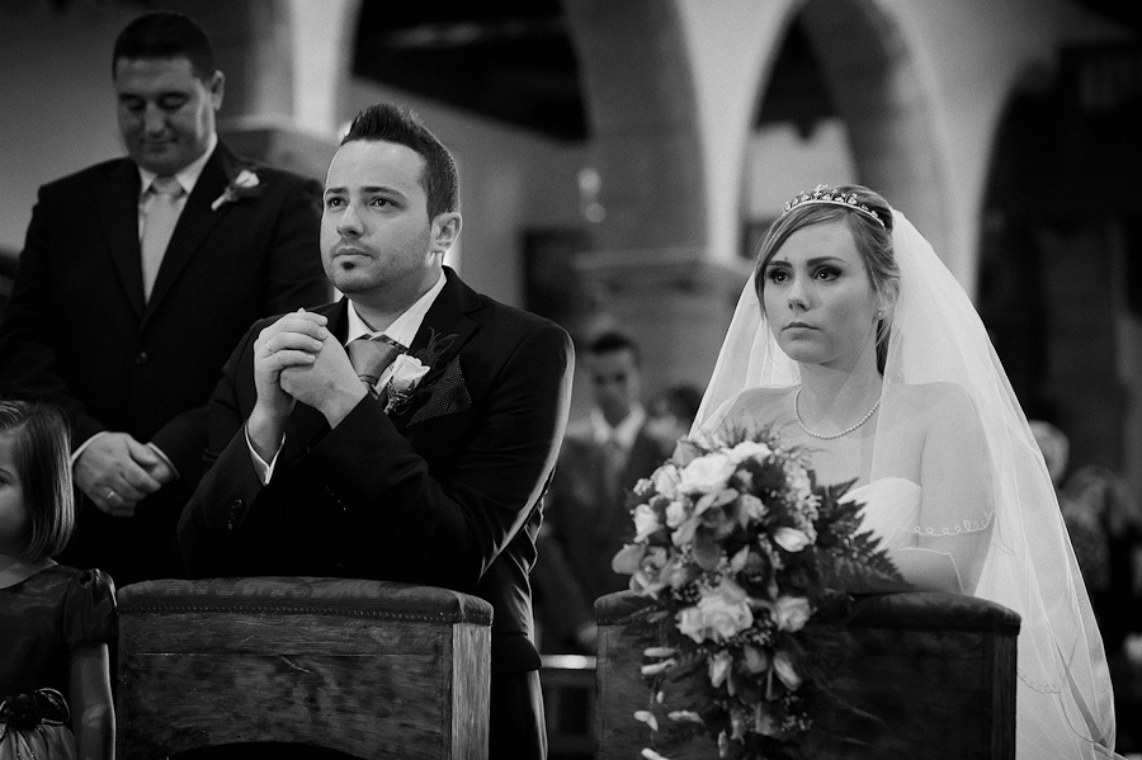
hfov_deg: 23.9
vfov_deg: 16.1
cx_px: 571
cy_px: 380
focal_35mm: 85
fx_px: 2695
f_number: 2.5
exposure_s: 1/100
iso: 1600
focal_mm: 85
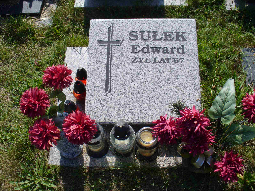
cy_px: 93
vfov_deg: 37.7
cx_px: 128
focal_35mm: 38
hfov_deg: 49.0
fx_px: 280
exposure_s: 1/320
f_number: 5.6
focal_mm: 6.1
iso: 80
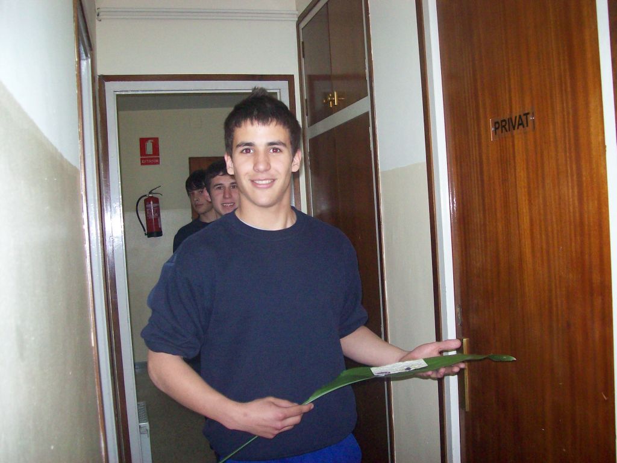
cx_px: 308
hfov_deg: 51.4
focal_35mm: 36
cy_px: 232
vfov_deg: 39.7
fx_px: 642
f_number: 2.7
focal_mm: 6
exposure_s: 1/64
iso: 200
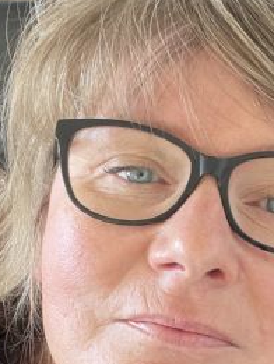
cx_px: 165
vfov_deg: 26.9
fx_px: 728
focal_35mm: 69
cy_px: 346
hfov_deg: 21.3
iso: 125
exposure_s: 1/60
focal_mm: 2.71
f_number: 2.2
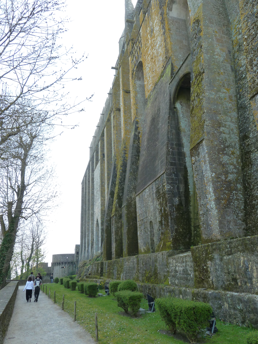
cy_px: 172
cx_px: 129
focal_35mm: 25
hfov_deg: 54.9
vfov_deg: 69.4
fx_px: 248
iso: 125
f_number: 4
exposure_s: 1/125
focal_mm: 4.1
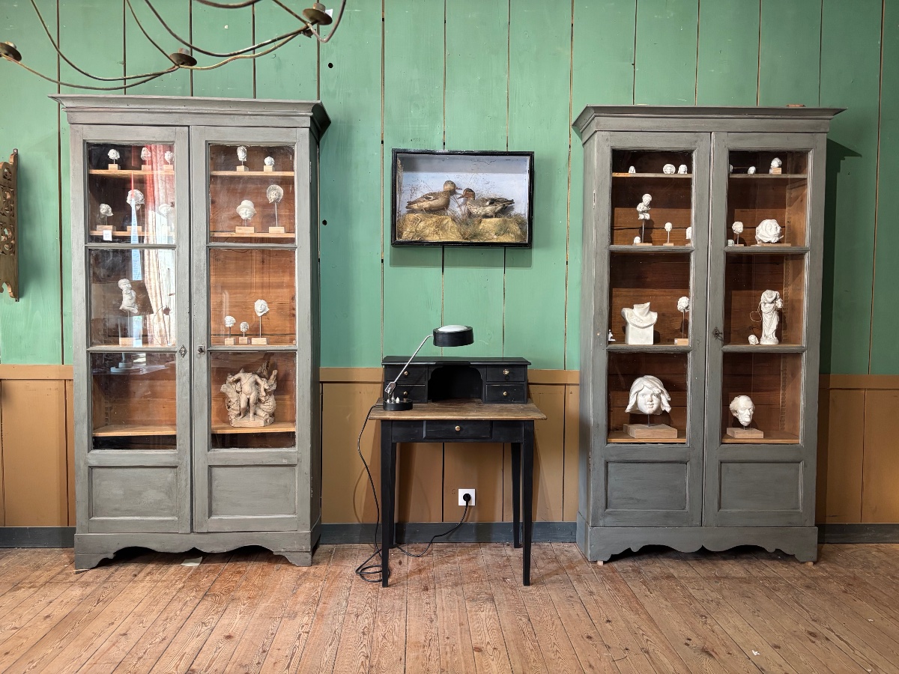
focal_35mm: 26
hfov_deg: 67.3
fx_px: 675
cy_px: 337
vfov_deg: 53.1
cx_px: 450
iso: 250
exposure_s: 1/50
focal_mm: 5.96
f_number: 1.6
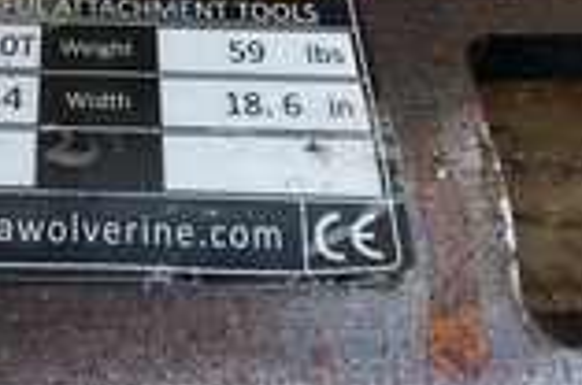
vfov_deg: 17.3
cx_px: 108
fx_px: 1242
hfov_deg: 25.9
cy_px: 26
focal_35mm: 77
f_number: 1.8
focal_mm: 3
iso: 25
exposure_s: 1/1144
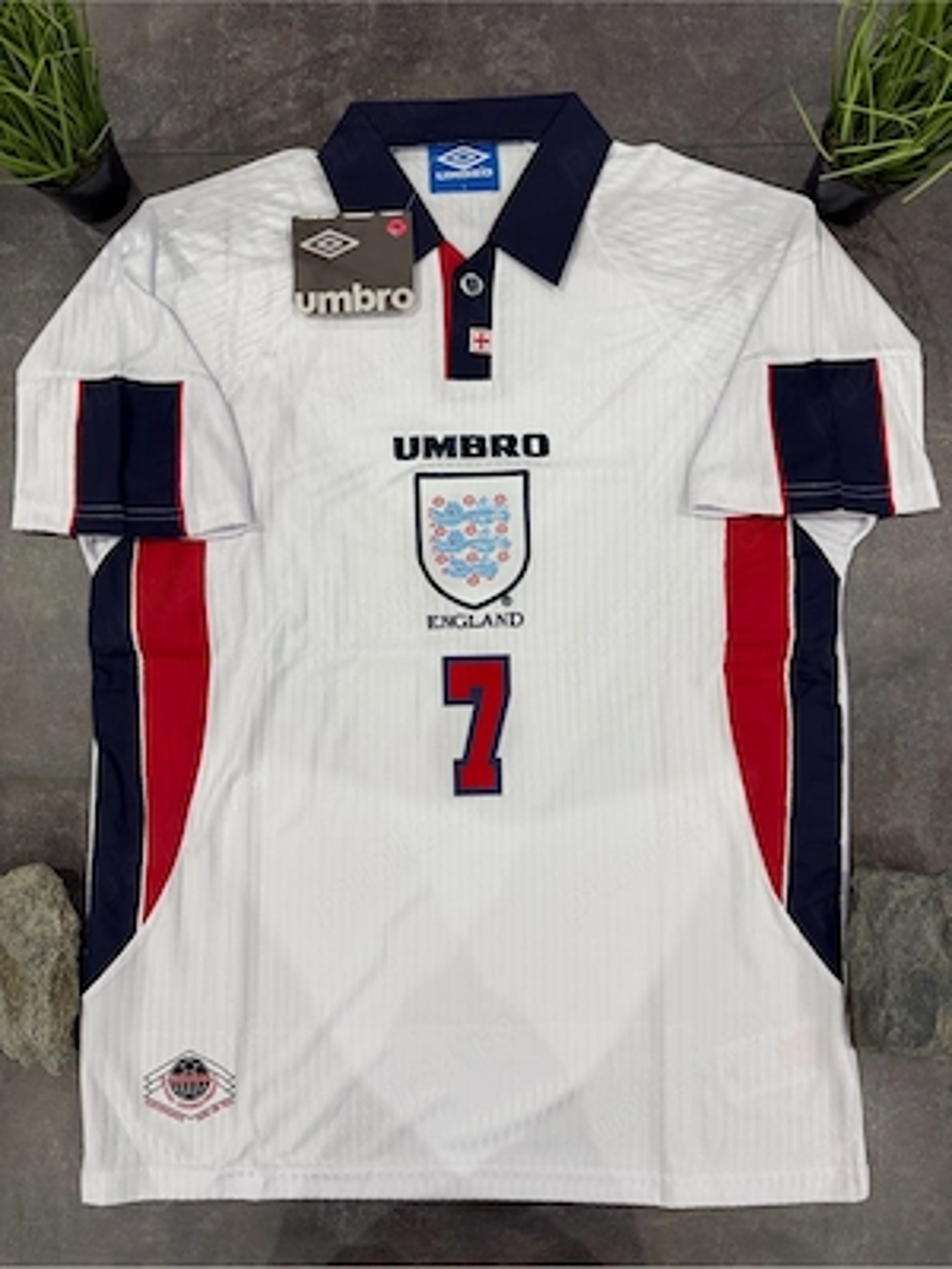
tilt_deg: -86.4
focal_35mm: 24
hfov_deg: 56.8
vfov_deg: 71.6
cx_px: 476
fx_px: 880
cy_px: 634
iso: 160
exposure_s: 1/100
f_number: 1.78
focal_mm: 6.76
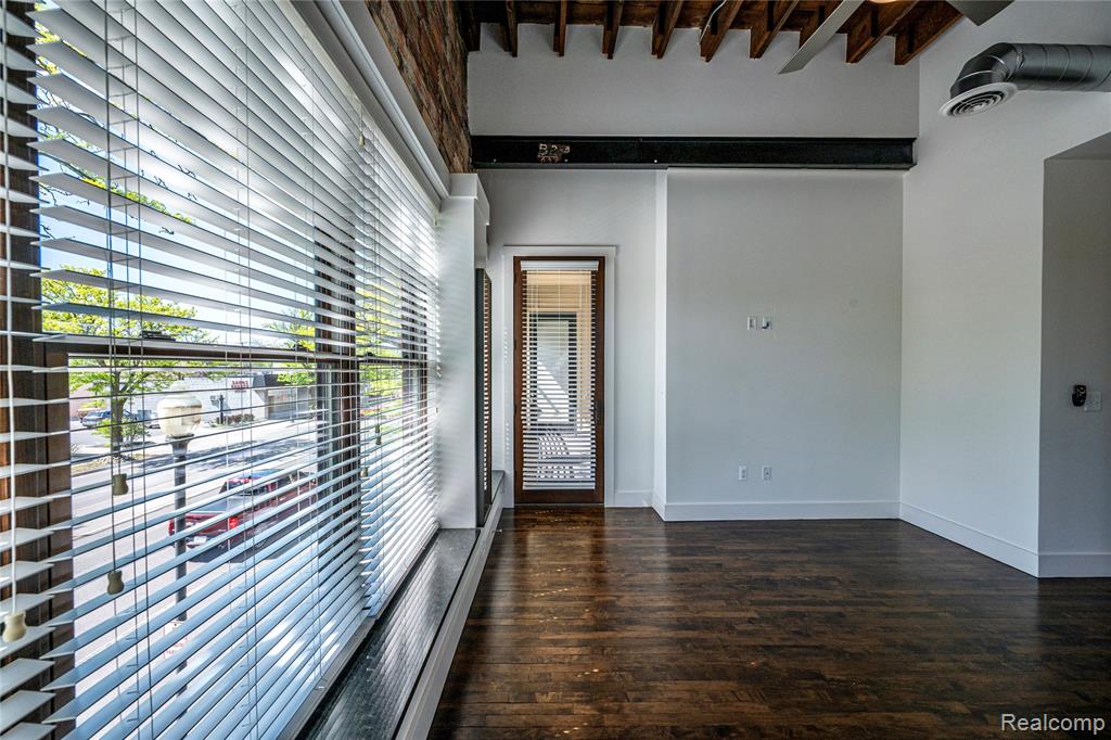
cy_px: 370
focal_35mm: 14
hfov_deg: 104.3
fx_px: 432
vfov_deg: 81.2
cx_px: 556
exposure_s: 1/160
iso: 200
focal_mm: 14
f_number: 9
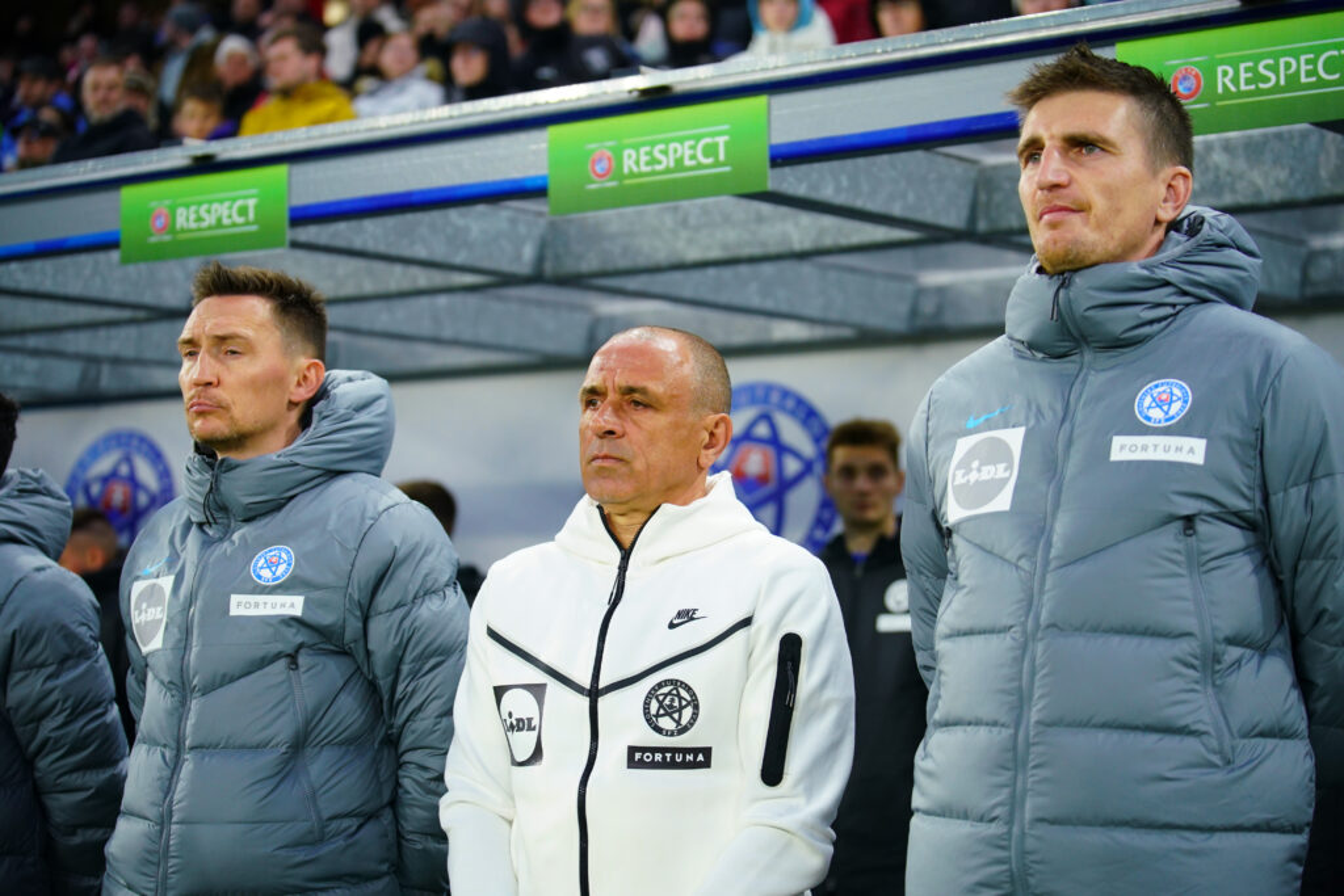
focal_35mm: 70
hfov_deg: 28.8
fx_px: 2614
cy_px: 448
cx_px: 672
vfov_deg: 19.5
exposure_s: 1/640
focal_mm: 70
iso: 1600
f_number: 2.8
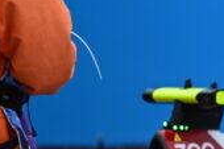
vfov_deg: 0.8
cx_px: 448
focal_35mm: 1766
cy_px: 90
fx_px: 10978
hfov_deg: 1.2
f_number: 2.8
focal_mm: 400
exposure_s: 1/800
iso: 200
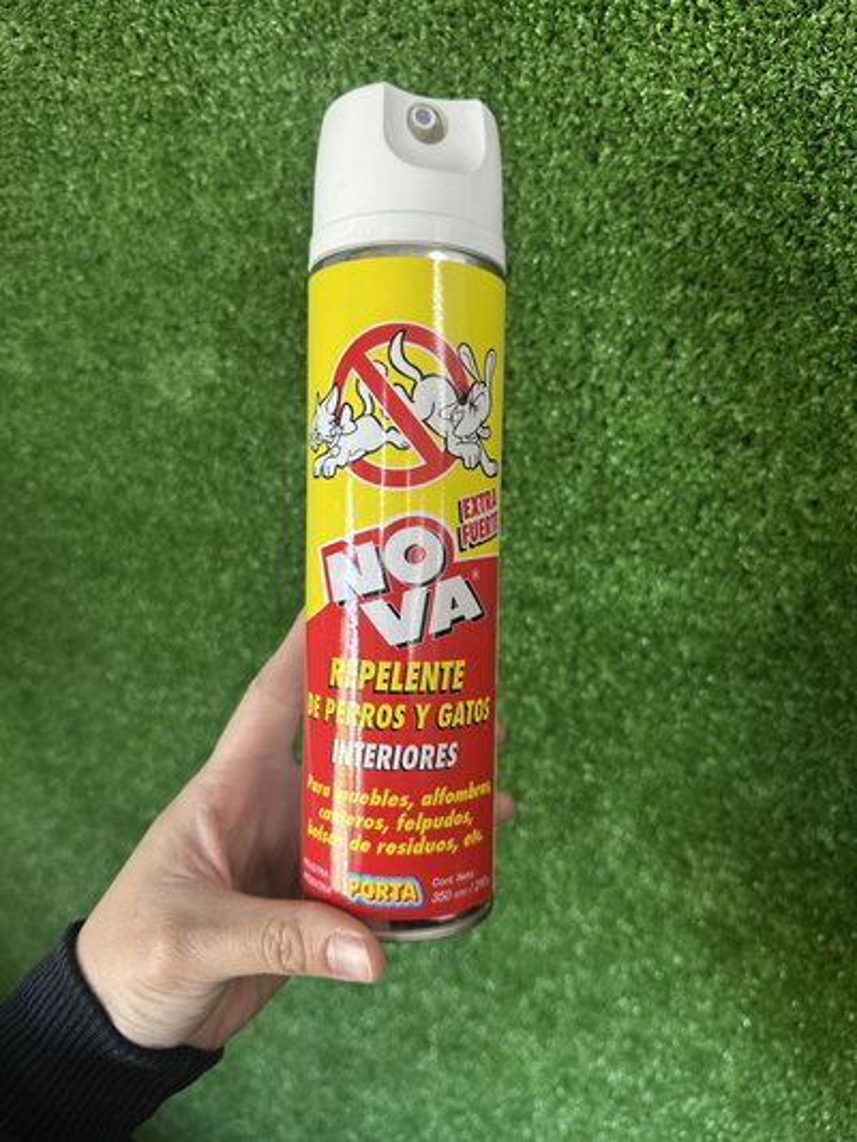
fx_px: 792
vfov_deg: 71.6
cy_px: 571
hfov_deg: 56.8
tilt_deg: -30.0
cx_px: 428
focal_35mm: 24
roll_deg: +0.2
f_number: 1.78
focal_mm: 6.86
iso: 160
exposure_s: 1/50
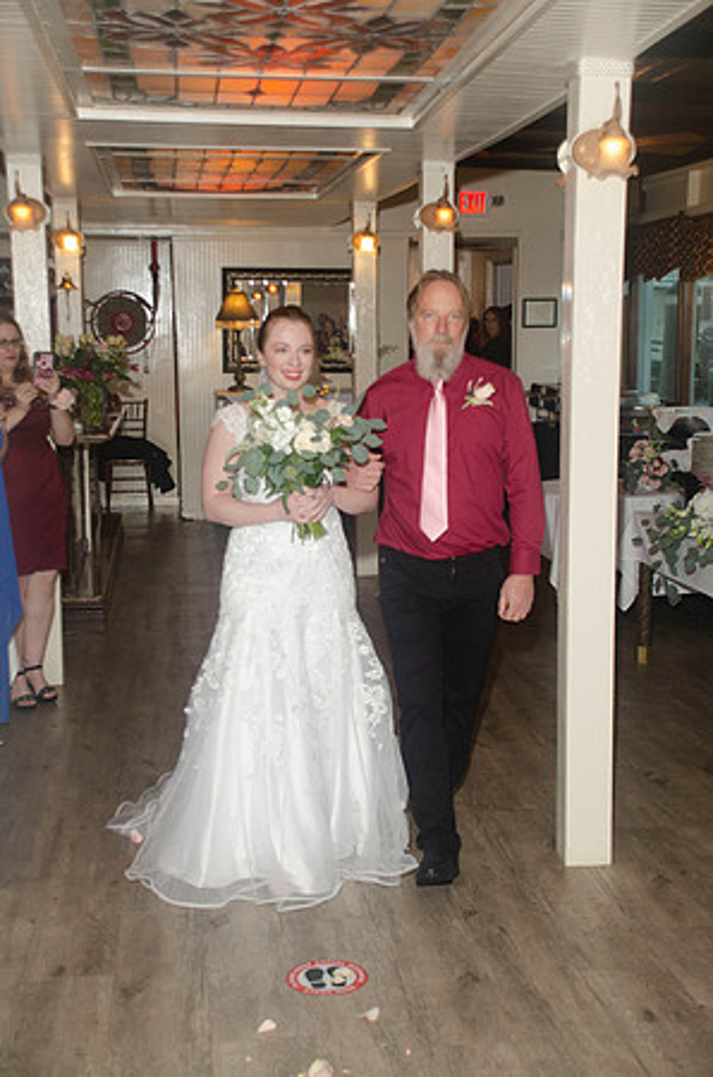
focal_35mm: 46
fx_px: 1388
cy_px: 538
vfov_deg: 42.4
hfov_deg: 28.8
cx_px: 356
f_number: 4
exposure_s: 1/80
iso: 400
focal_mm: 31
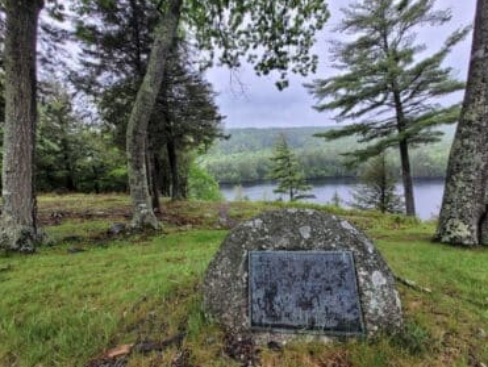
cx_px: 241
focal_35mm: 14
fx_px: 198
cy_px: 184
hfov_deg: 102.0
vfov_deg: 85.8
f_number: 2.2
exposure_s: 1/173
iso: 40
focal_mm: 1.7
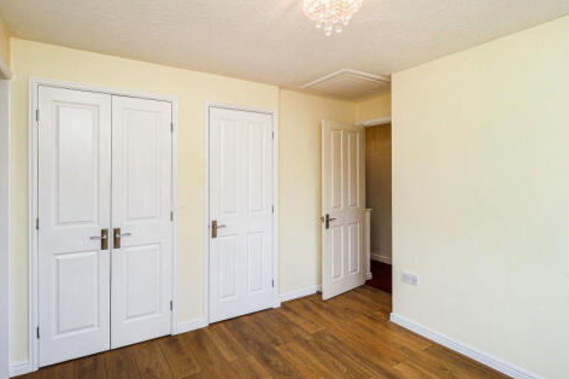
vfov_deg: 67.3
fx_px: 284
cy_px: 180
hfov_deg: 90.0
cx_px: 279
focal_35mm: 18
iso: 1000
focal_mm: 7
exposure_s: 1/80
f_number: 7.1
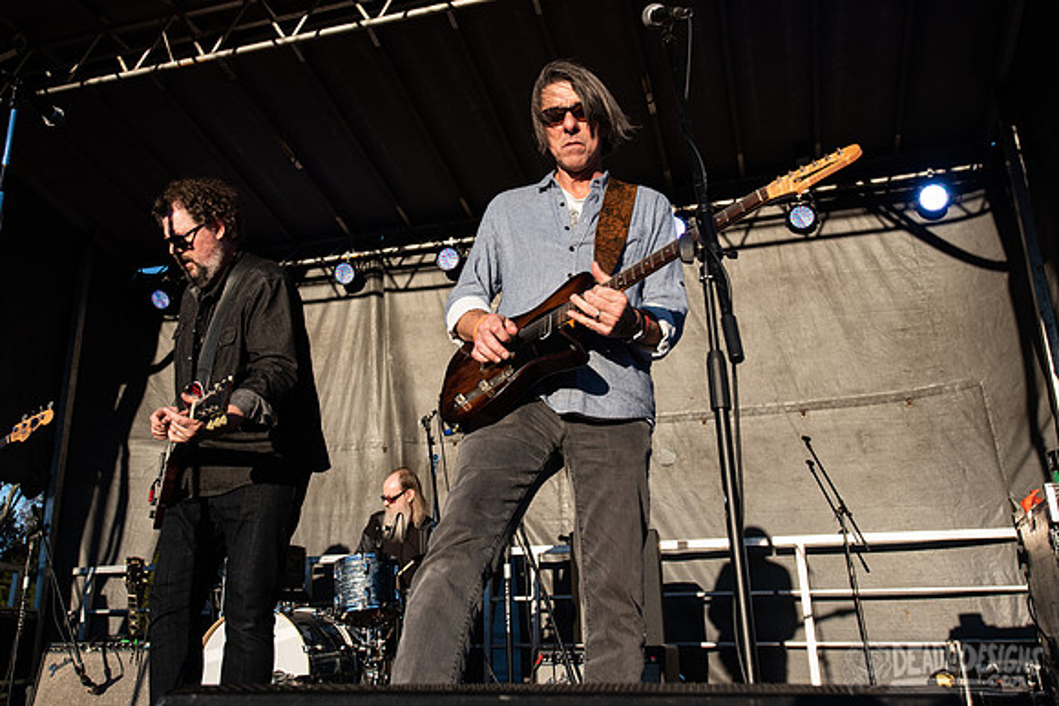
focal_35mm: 31
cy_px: 296
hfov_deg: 59.9
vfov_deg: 41.9
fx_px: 919
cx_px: 493
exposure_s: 1/400
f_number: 6.3
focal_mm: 24
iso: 125
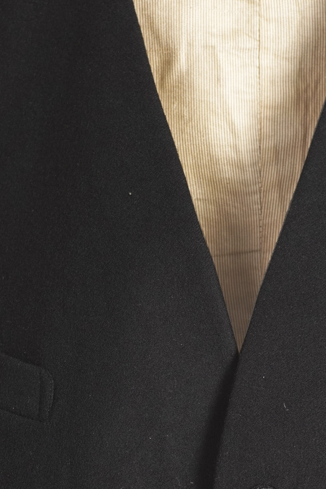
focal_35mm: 88
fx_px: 1196
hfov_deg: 15.4
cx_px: 259
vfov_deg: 22.6
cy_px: 425
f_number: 8
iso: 400
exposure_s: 1/13
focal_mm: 32
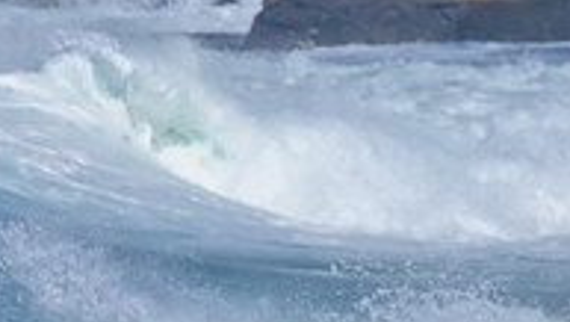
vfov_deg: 0.4
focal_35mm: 3440
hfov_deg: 0.6
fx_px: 52043
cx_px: 131
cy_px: 517
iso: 360
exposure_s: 1/2000
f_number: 11
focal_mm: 800
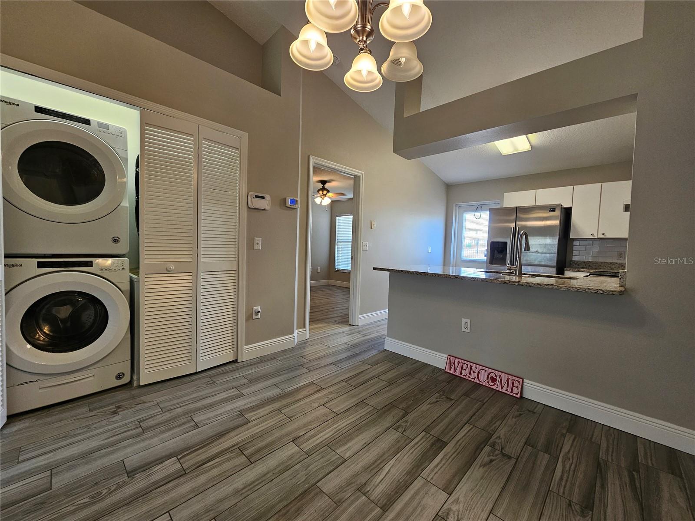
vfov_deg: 89.9
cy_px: 260
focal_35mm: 13
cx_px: 348
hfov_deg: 106.2
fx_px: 261
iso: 125
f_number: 2.2
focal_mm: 2.2
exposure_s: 1/60
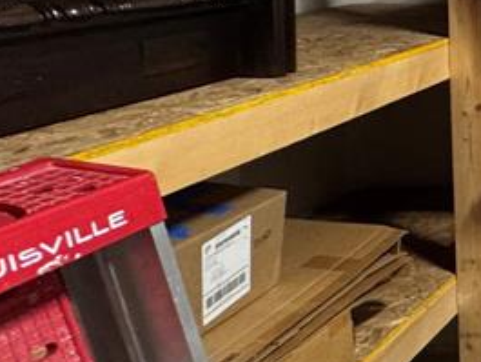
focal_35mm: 54
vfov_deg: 25.4
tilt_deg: -4.2
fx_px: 751
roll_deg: -2.9
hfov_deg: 21.2
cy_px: -22
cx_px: 893
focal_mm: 2.22
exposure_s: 1/60
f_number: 2.2
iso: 250
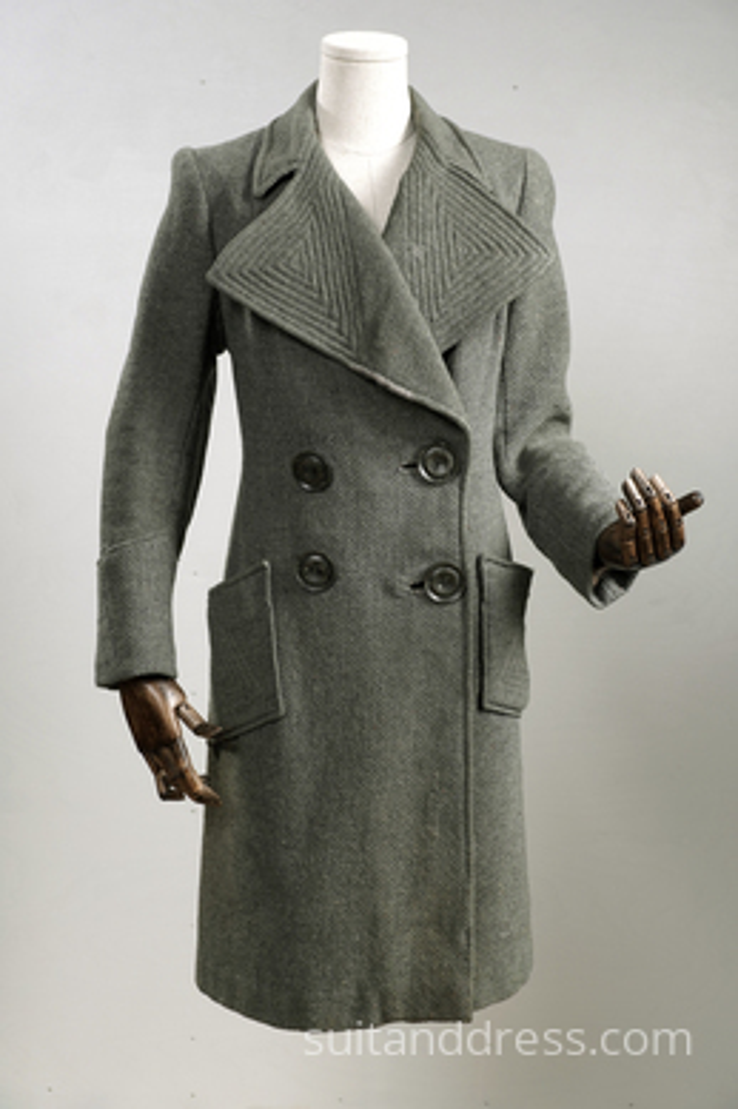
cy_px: 554
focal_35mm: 48
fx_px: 1477
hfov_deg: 28.1
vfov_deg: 41.1
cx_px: 369
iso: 250
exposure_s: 1/20
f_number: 6.3
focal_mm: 32
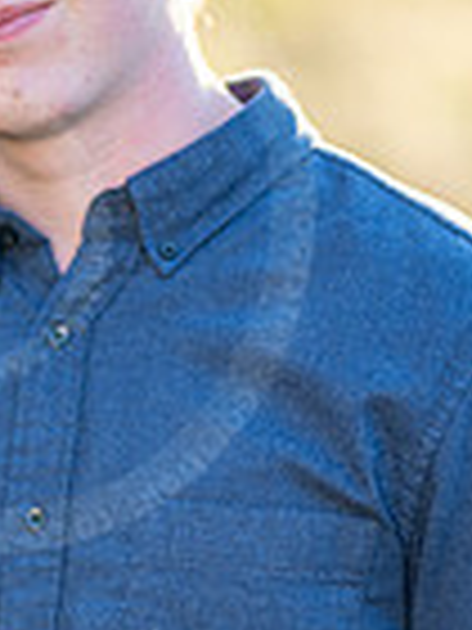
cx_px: 4
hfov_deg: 5.7
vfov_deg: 7.6
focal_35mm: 262
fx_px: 4763
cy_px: 360
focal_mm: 85
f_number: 1.2
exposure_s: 1/1000
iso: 125
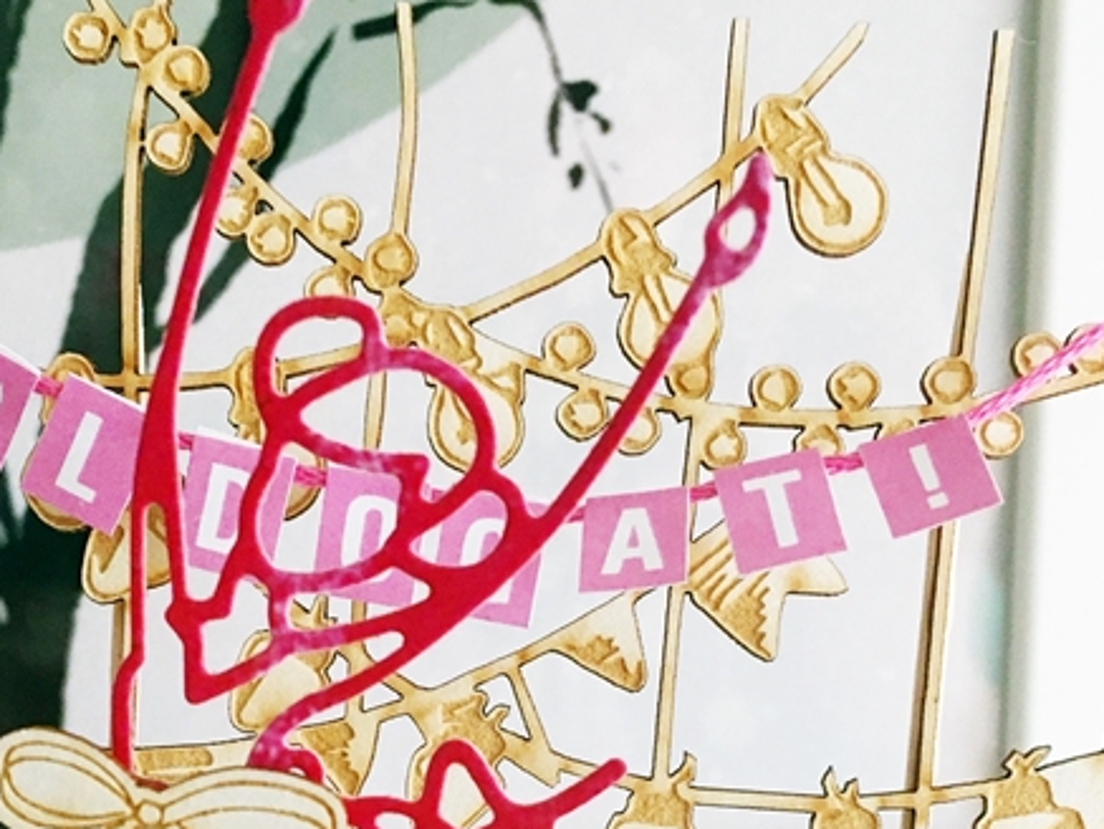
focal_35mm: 68
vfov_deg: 20.9
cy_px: 826
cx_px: 387
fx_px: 2169
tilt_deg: -11.8
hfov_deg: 28.4
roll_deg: +2.0
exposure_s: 1/33
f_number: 2.2
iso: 125
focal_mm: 4.15
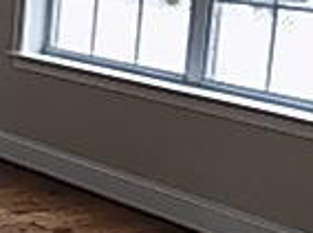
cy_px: 33
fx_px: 939
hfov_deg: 15.4
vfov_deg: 14.1
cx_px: -300
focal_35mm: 104
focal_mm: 4
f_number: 3.1
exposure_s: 1/30
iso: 160
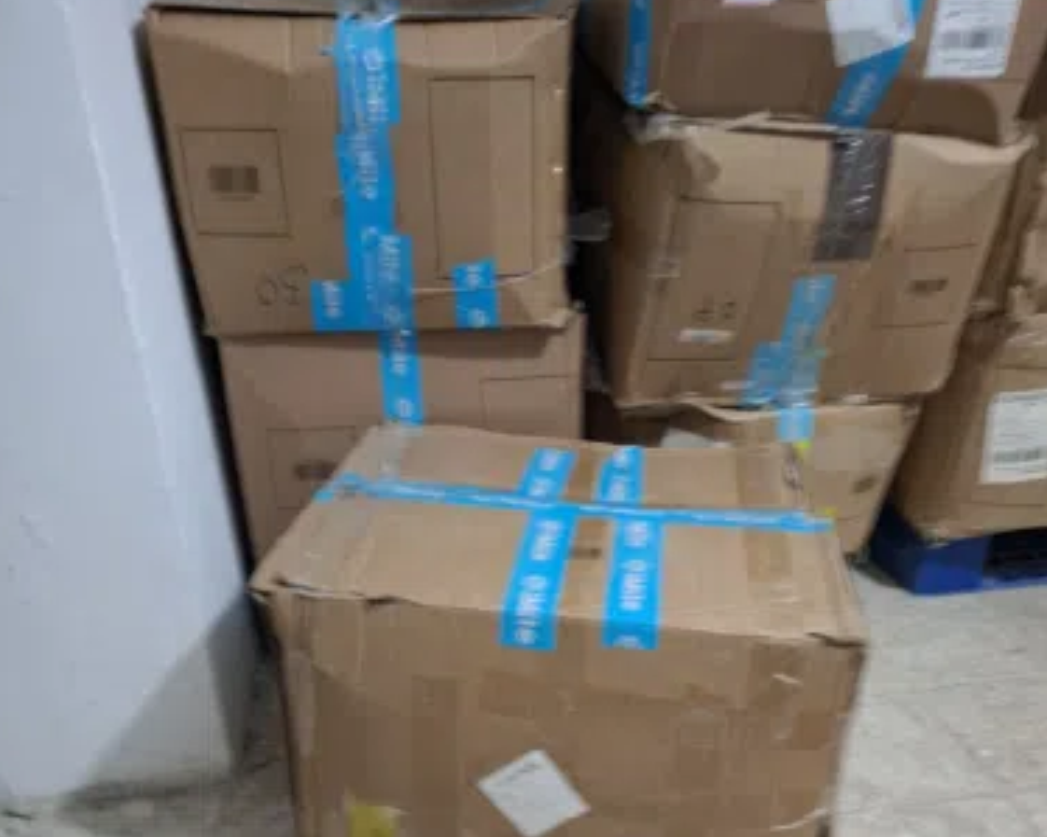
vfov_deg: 44.8
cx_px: 535
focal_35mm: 32
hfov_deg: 55.7
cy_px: 589
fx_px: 991
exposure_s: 1/25
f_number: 1.8
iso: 500
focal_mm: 5.54
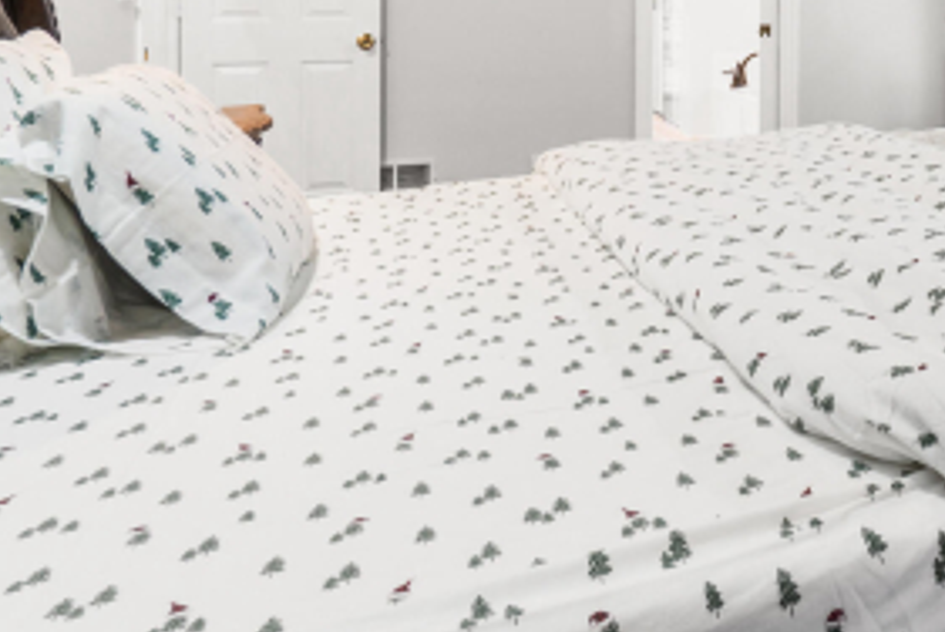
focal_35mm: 40
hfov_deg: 41.5
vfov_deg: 30.8
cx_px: 962
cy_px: -17
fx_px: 1051
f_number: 7.1
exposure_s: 1/2.5
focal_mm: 10
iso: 400
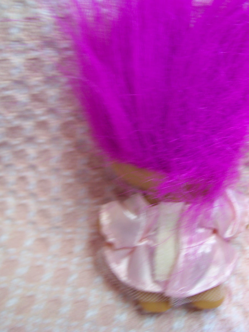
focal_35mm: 37
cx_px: 124
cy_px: 166
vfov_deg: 50.1
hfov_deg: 38.7
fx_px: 355
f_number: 2.8
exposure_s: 1/45
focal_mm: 5.6
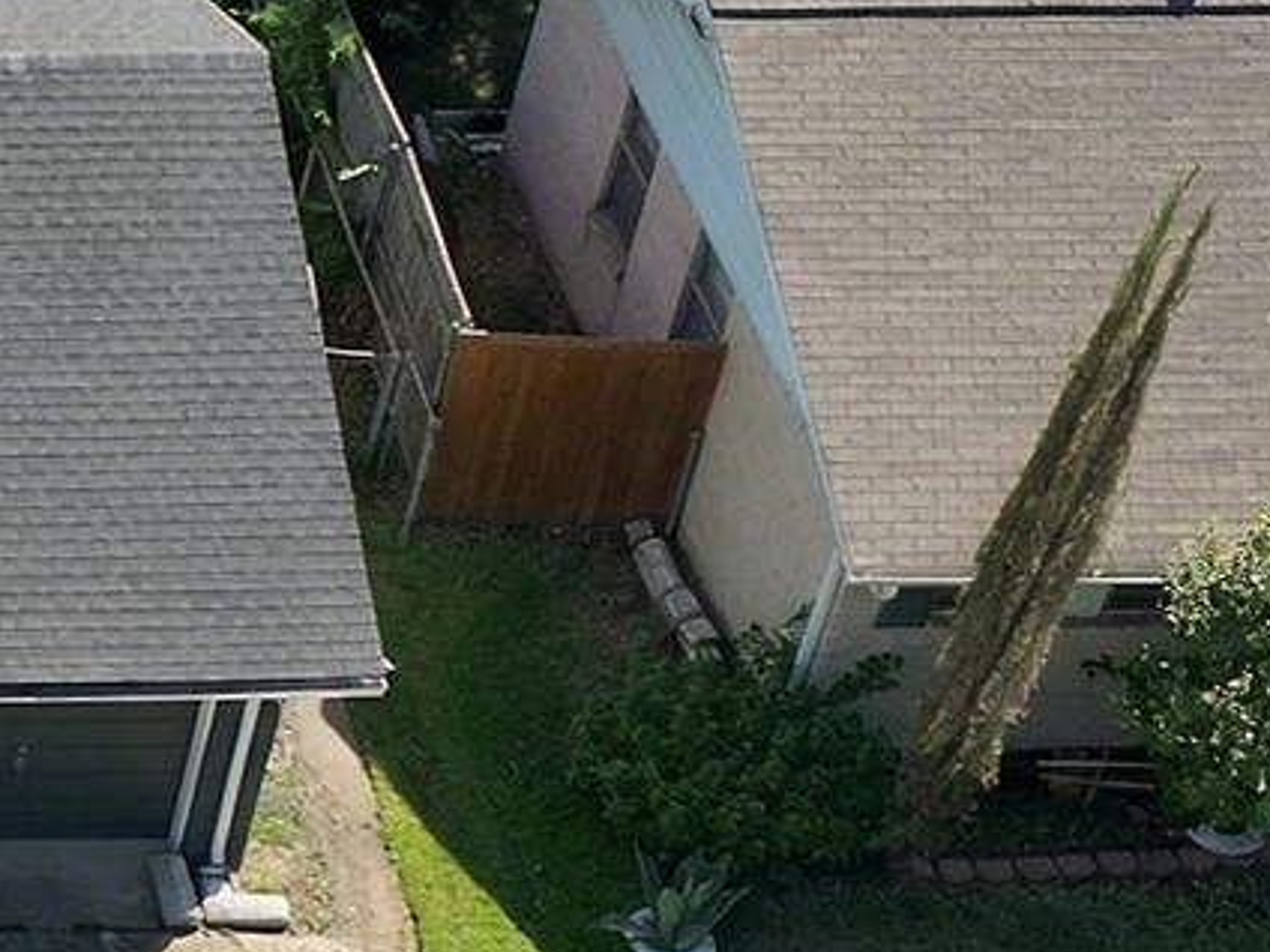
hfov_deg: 15.0
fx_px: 4256
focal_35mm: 116
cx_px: -915
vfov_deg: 12.7
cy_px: 879
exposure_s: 1/1250
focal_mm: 12.3
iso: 120
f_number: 2.8
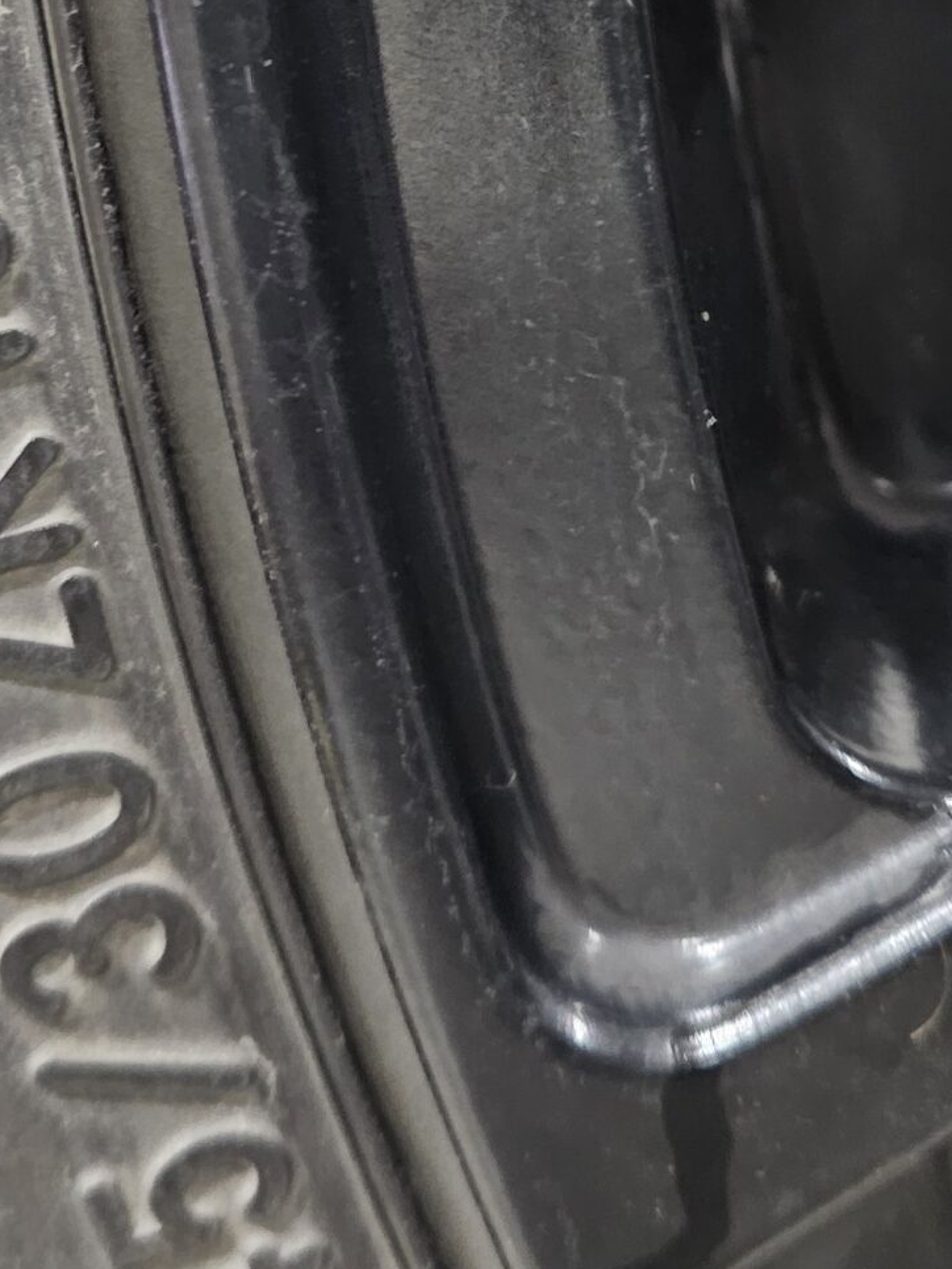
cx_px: 510
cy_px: 99
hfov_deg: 24.0
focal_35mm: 61
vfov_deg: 30.1
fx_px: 2236
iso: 1250
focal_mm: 6.3
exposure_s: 1/24
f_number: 1.7
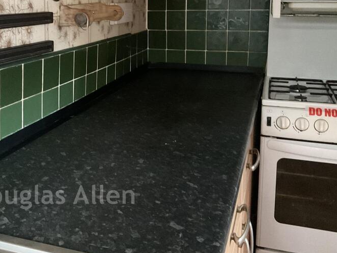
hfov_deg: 41.6
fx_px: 438
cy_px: 61
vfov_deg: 31.6
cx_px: 114
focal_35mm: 45
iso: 640
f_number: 1.8
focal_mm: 3
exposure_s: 1/23
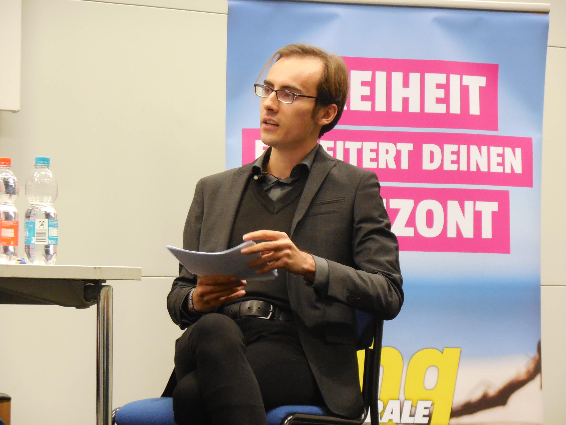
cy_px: 212
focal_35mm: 145
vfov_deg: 10.2
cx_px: 283
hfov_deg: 13.6
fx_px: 2371
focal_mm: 25.8
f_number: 5.1
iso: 800
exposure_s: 1/25
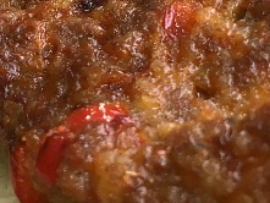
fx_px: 819
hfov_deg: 18.4
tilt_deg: -49.5
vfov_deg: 13.8
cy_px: -27
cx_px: 21
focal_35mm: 105
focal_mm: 4.15
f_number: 2.2
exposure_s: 1/33
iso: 32
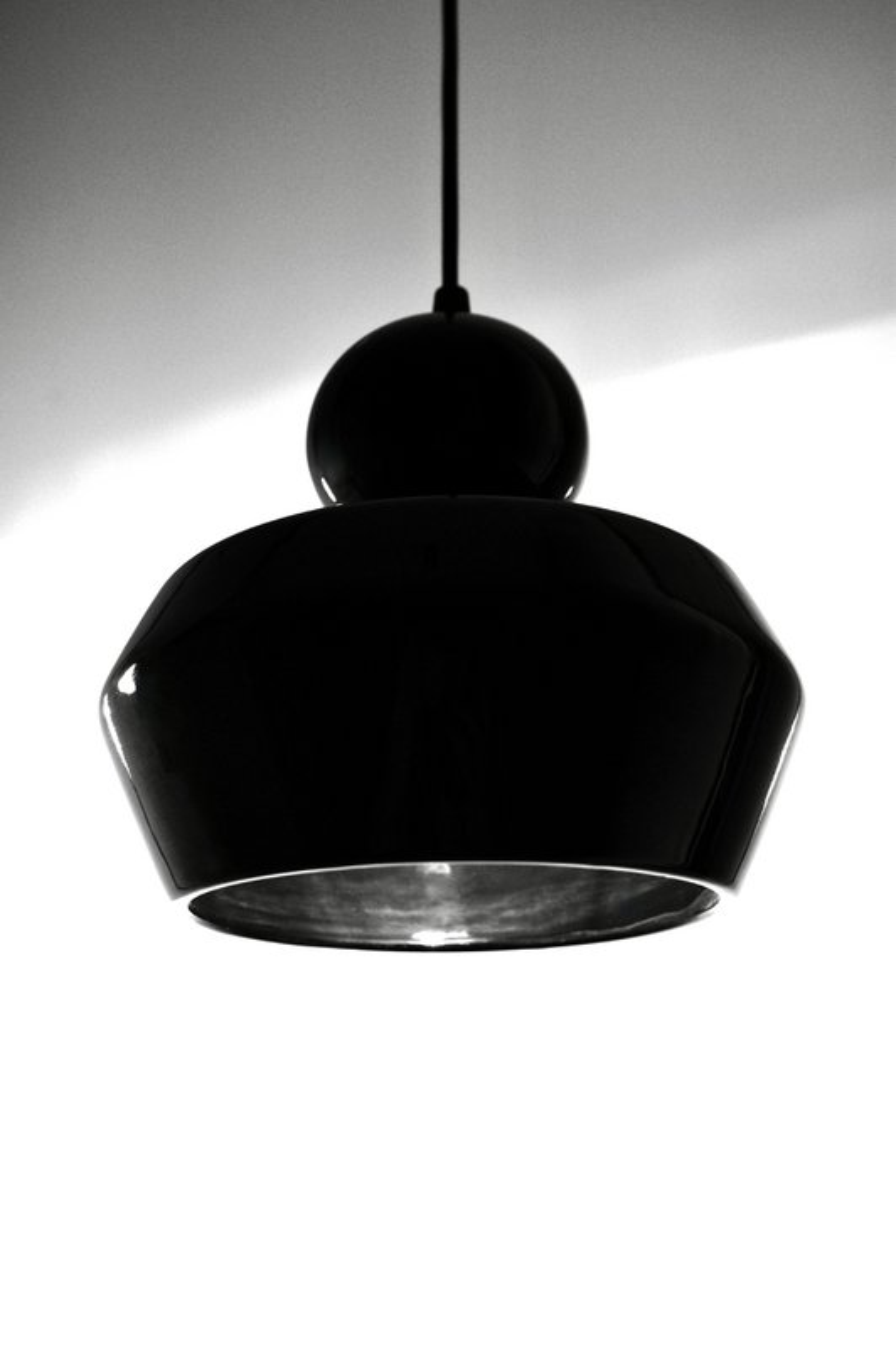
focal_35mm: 39
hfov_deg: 34.2
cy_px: 674
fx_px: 1458
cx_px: 448
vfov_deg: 49.6
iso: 320
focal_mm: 26
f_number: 4.5
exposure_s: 1/40
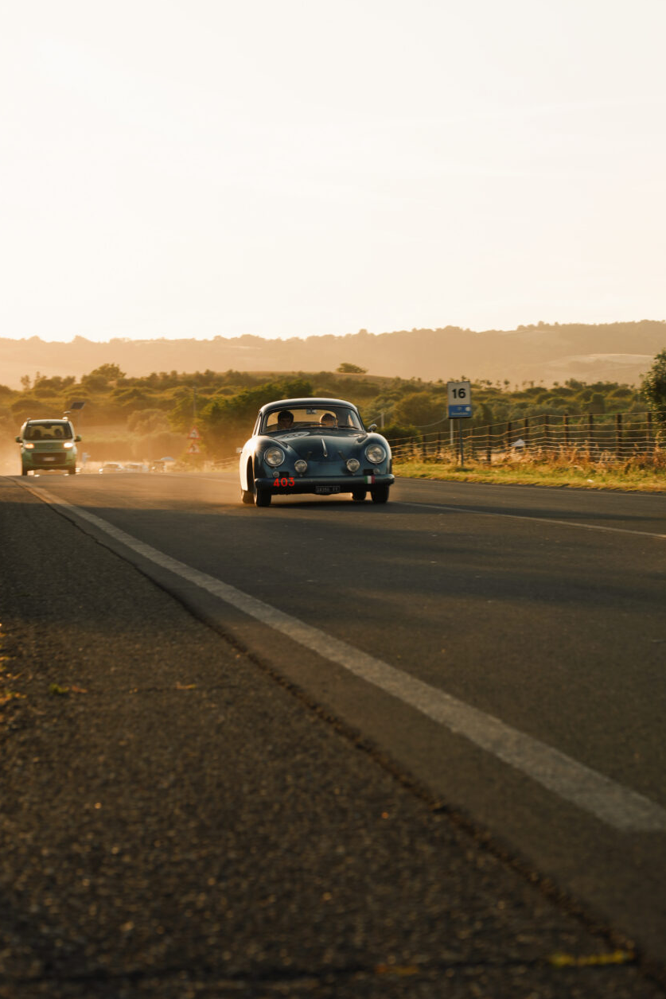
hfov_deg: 11.7
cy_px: 449
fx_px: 3247
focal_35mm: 117
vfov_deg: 17.5
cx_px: 322
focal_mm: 105
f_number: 7.1
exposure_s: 1/80
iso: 100
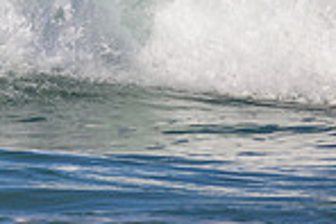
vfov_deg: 0.4
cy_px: -89
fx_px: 29298
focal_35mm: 3136
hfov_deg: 0.7
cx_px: -313
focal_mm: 800
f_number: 11
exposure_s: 1/2000
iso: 900
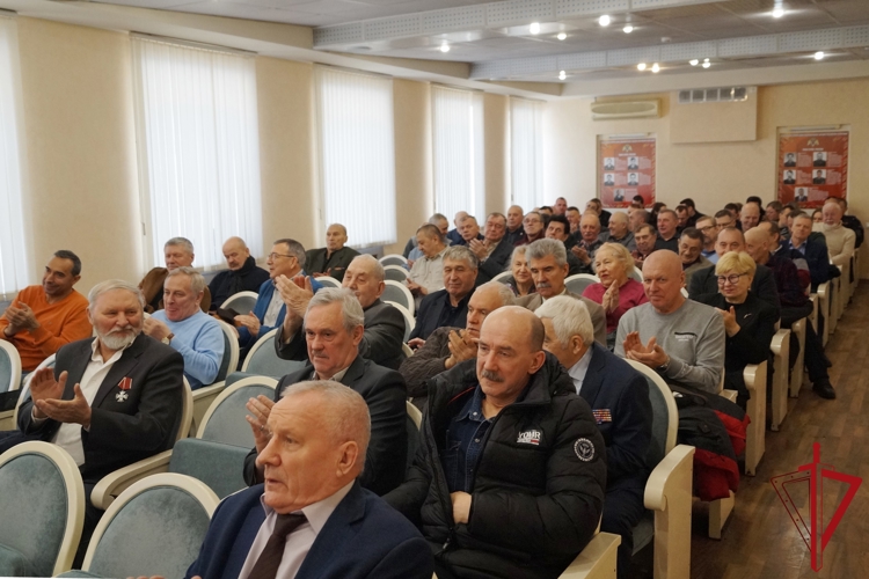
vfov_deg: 43.6
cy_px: 290
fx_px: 724
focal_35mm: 30
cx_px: 434
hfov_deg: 61.9
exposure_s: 1/160
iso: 800
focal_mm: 20
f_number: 4
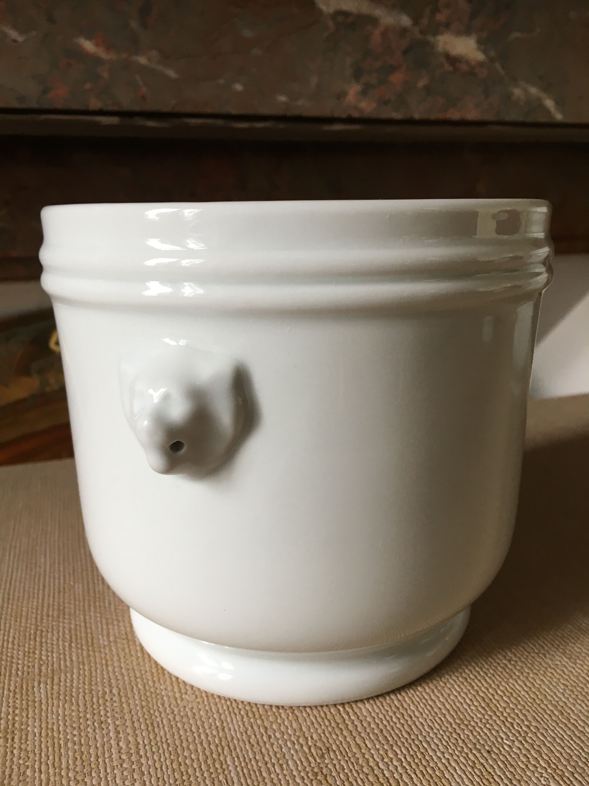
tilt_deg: -13.6
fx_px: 658
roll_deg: +0.9
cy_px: 393
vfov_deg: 61.7
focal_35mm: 29
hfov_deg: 48.2
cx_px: 294
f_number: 2.2
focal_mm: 4.15
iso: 64
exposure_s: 1/33
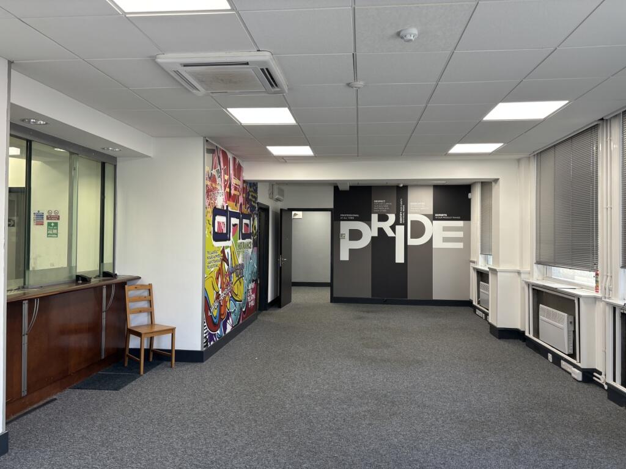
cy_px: 234
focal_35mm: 26
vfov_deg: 53.1
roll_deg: -0.4
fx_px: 470
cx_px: 313
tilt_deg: +1.8
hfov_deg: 67.3
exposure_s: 1/50
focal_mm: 5.96
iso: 80
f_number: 1.6
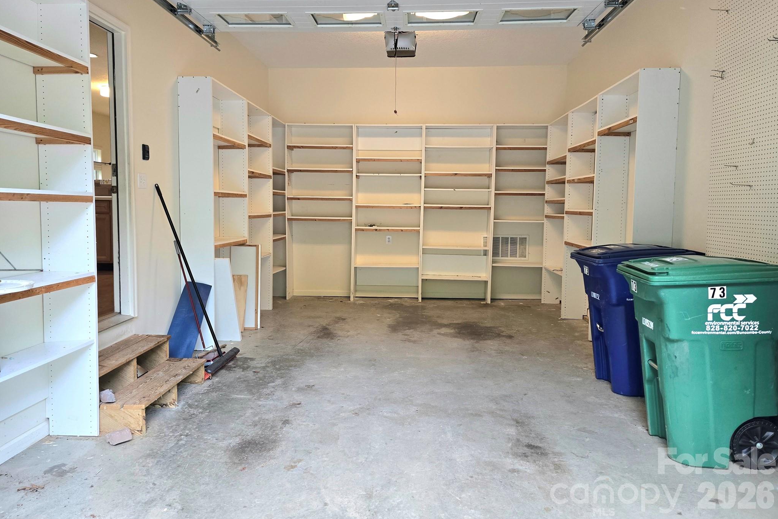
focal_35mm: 24
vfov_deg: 53.0
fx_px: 519
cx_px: 389
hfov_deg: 73.7
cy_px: 230
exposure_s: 1/120
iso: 125
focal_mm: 6.3
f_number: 1.7
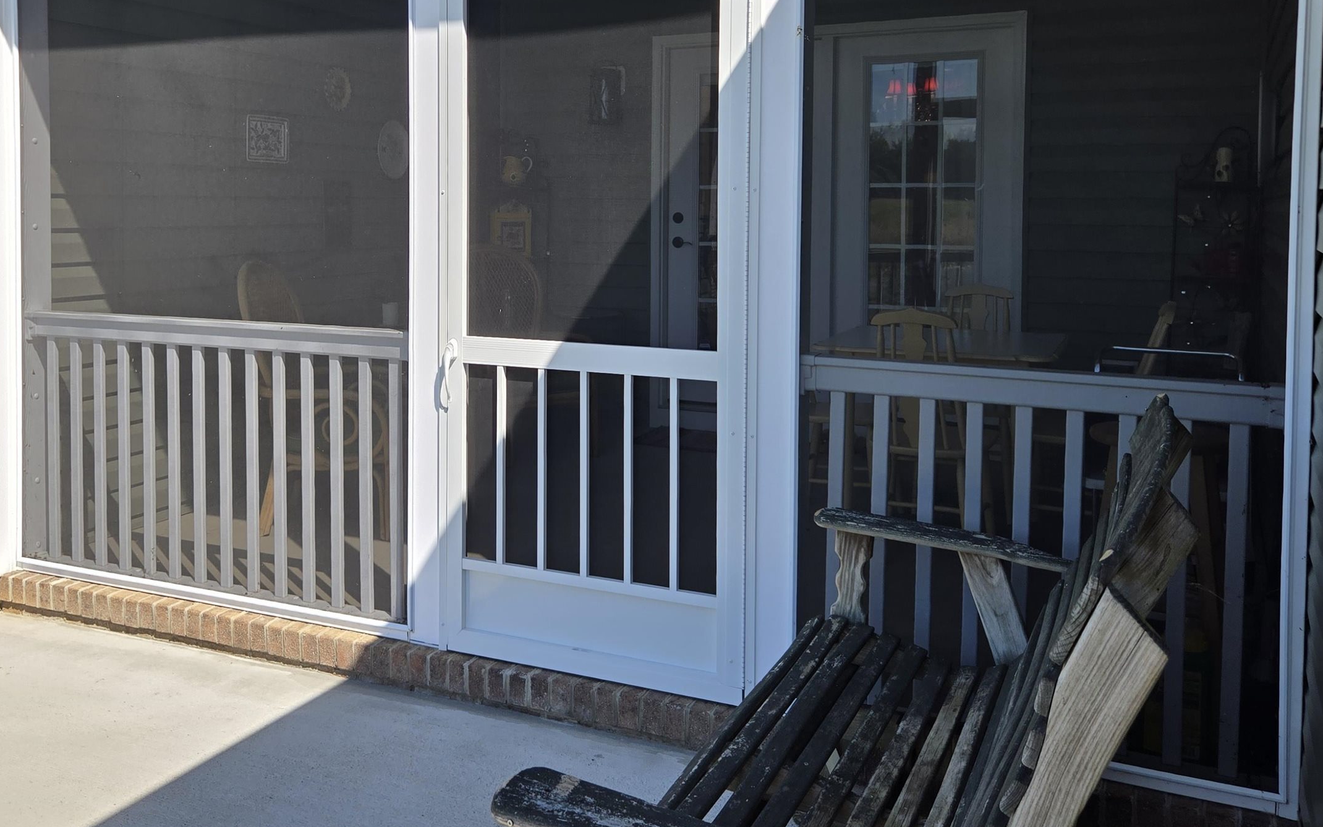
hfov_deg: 55.0
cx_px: 548
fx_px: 1262
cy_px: 251
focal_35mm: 35
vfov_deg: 35.8
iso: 25
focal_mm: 5.4
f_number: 1.8
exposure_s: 1/1395
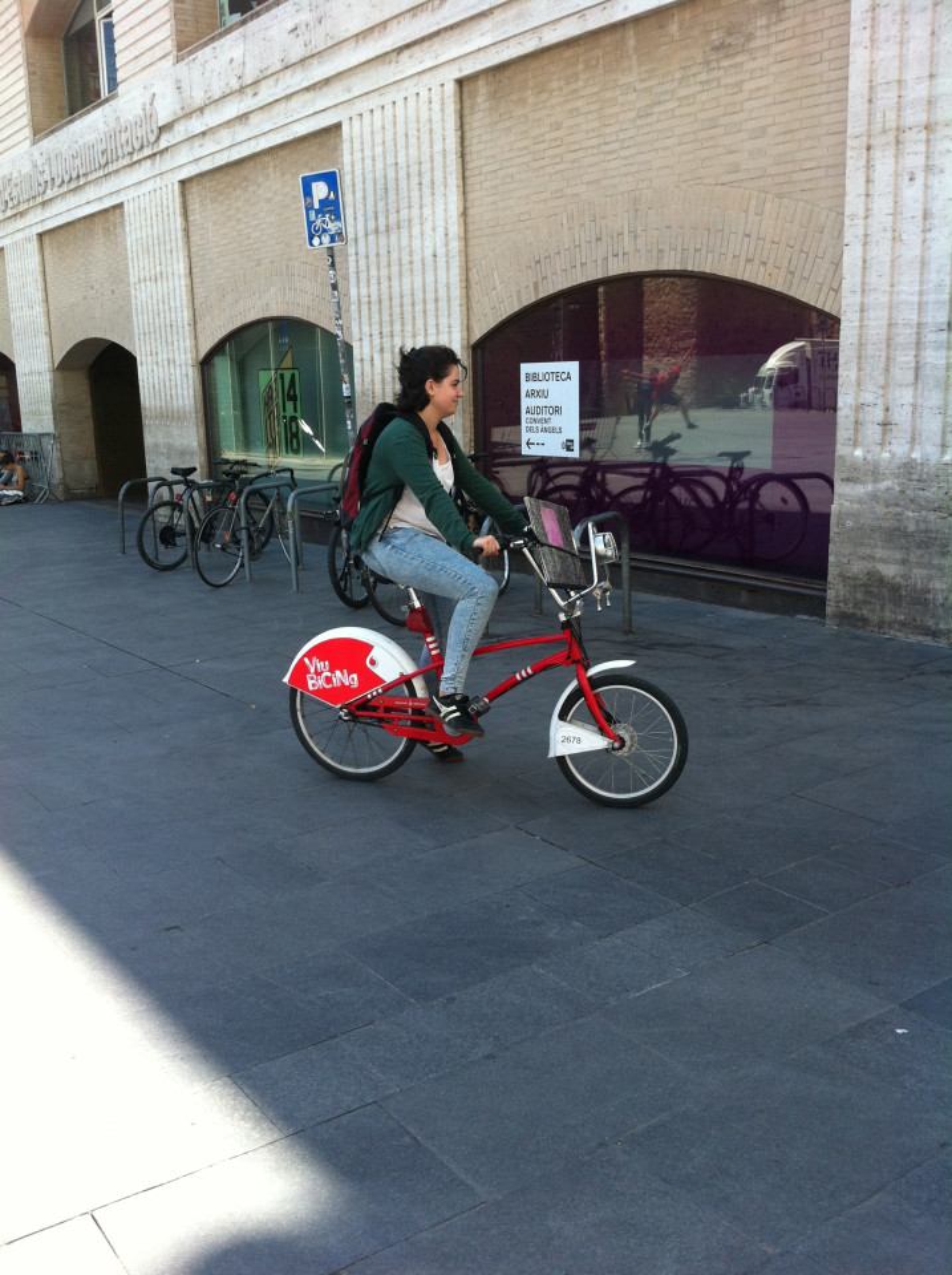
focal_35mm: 35
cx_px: 476
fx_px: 1287
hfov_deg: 40.6
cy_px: 638
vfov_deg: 52.7
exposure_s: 1/269
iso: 80
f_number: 2.8
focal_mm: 3.85
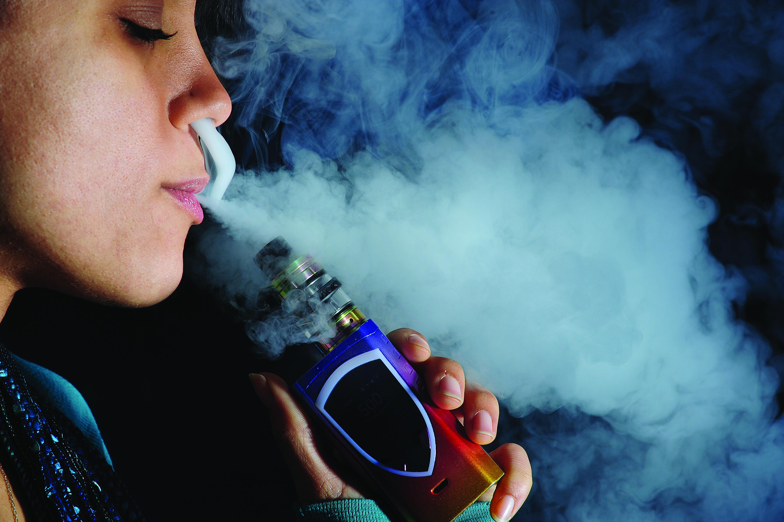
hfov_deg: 21.5
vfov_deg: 14.4
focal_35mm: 95
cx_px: 392
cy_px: 261
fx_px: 2068
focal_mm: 95
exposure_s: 1/200
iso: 320
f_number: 13
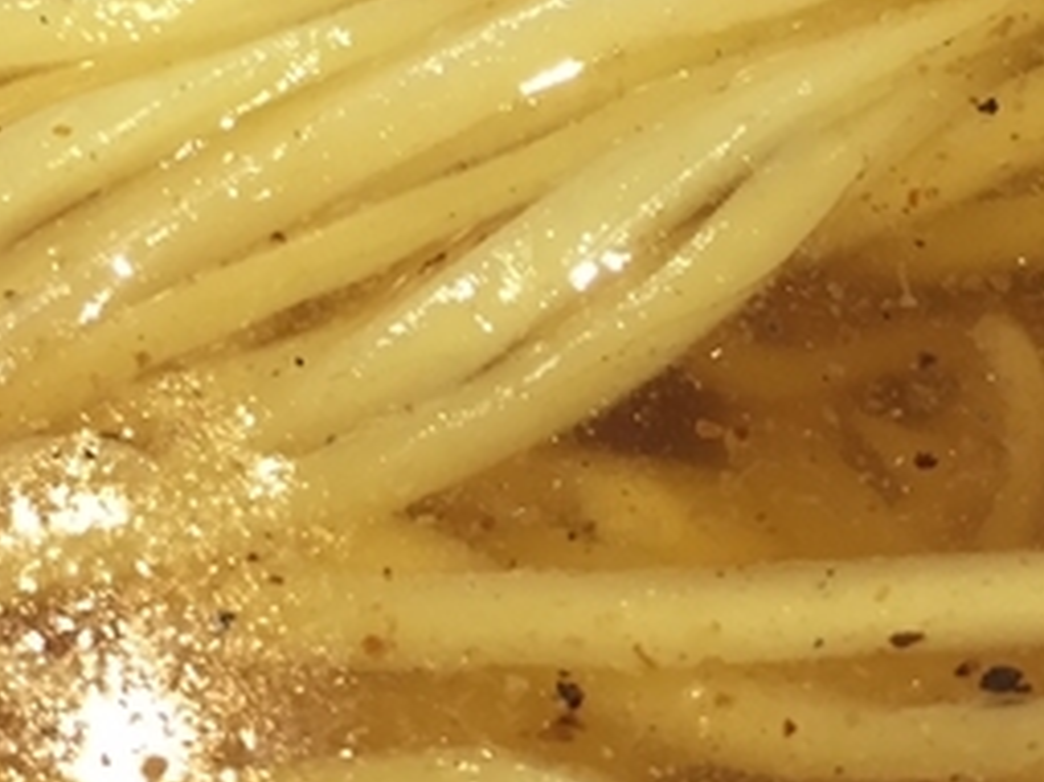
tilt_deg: -53.9
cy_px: 184
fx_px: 2743
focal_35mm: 91
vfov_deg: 16.1
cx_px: 712
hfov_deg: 21.5
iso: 32
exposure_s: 1/40
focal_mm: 4.15
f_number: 2.2
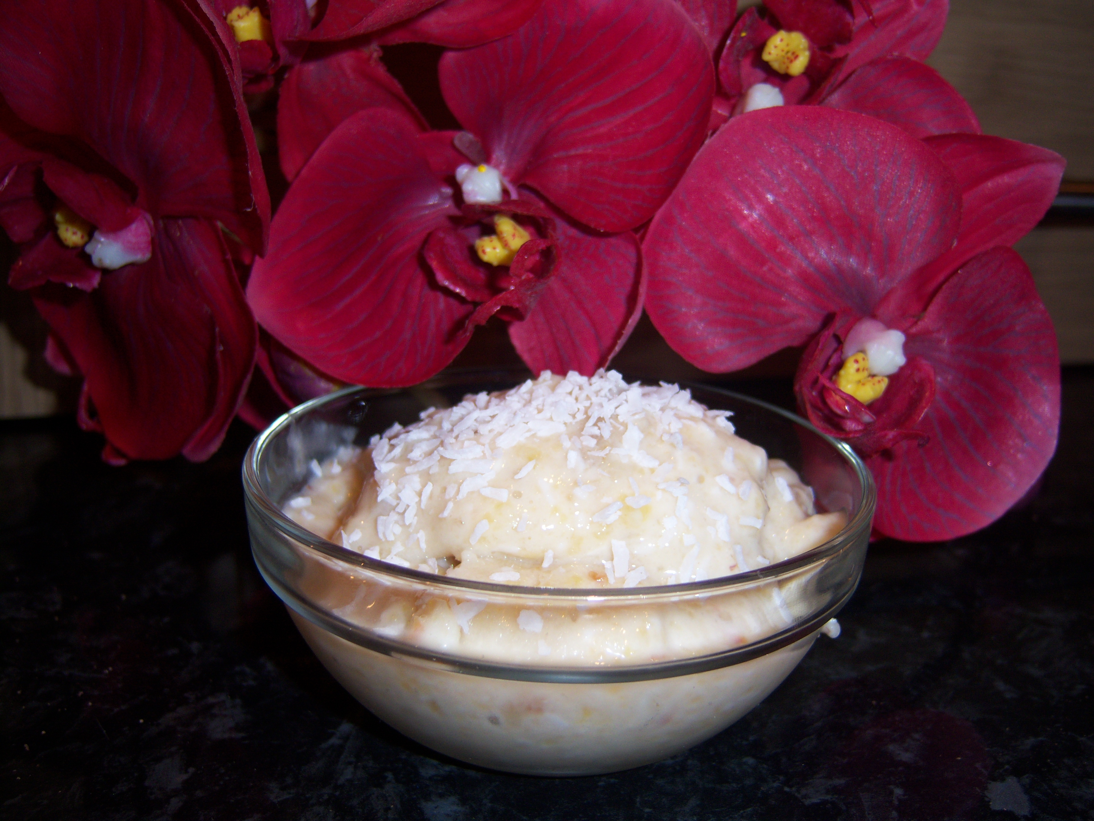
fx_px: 1138
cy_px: 410
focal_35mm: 36
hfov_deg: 51.4
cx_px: 547
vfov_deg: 39.7
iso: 80
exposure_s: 1/60
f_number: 2.8
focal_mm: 7.5
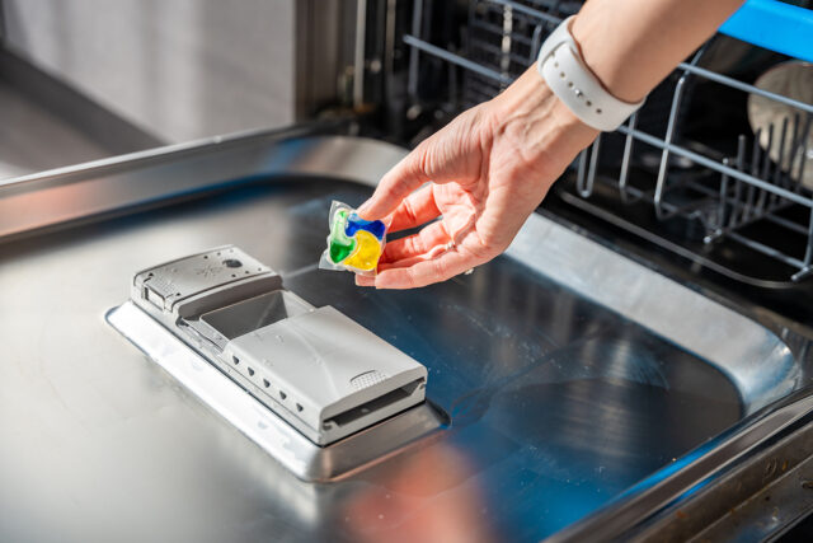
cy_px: 272
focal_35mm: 50
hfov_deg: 40.0
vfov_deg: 27.3
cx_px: 406
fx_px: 1118
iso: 125
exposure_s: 1/400
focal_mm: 49.5
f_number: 2.8
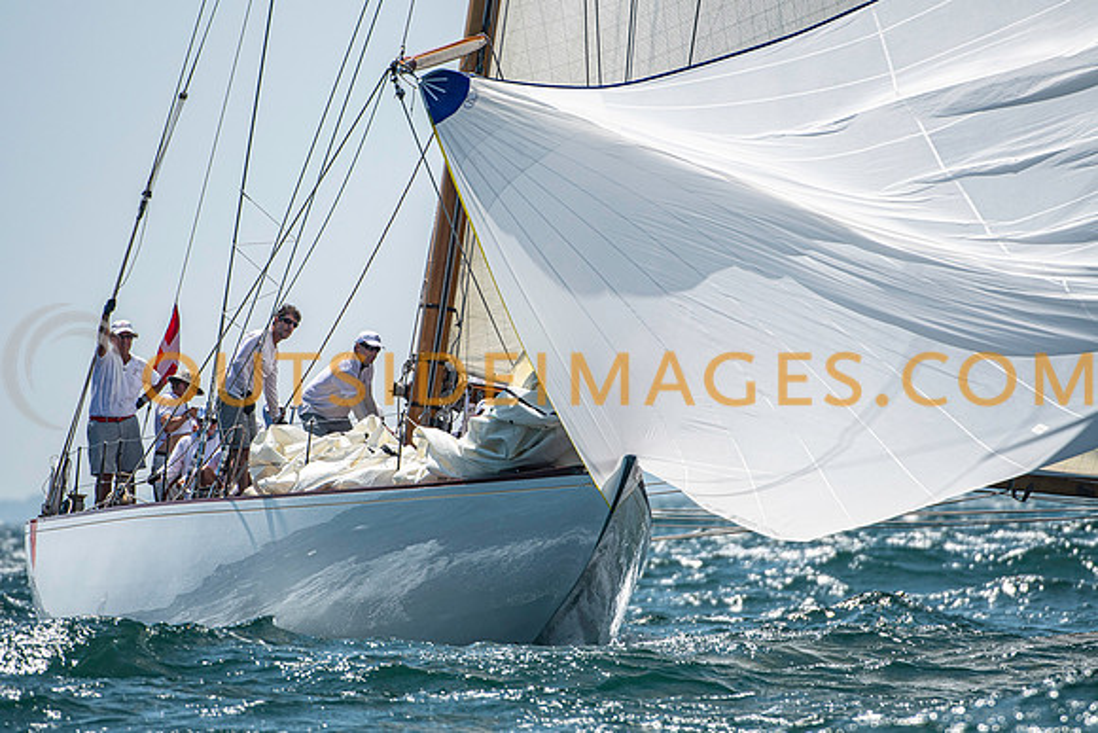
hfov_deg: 3.4
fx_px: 18303
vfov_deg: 2.3
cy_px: 366
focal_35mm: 600
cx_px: 549
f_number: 5.6
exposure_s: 1/3200
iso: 400
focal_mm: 400
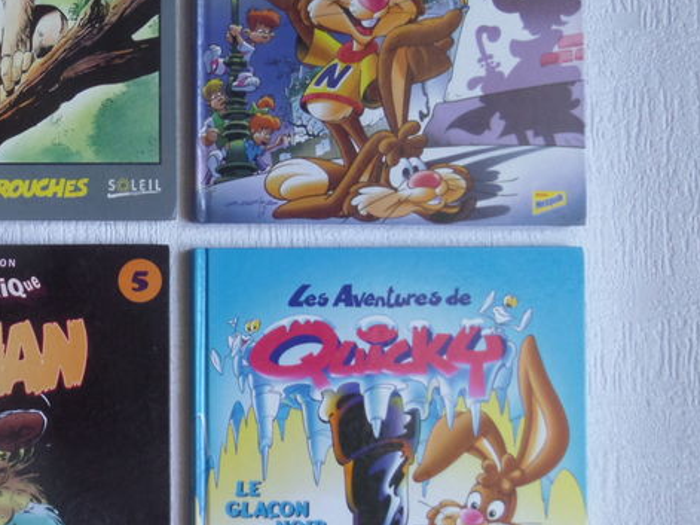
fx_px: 1031
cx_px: 0
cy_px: 251
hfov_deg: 34.2
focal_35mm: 51
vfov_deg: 28.5
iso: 160
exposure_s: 1/30
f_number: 3.2
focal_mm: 4
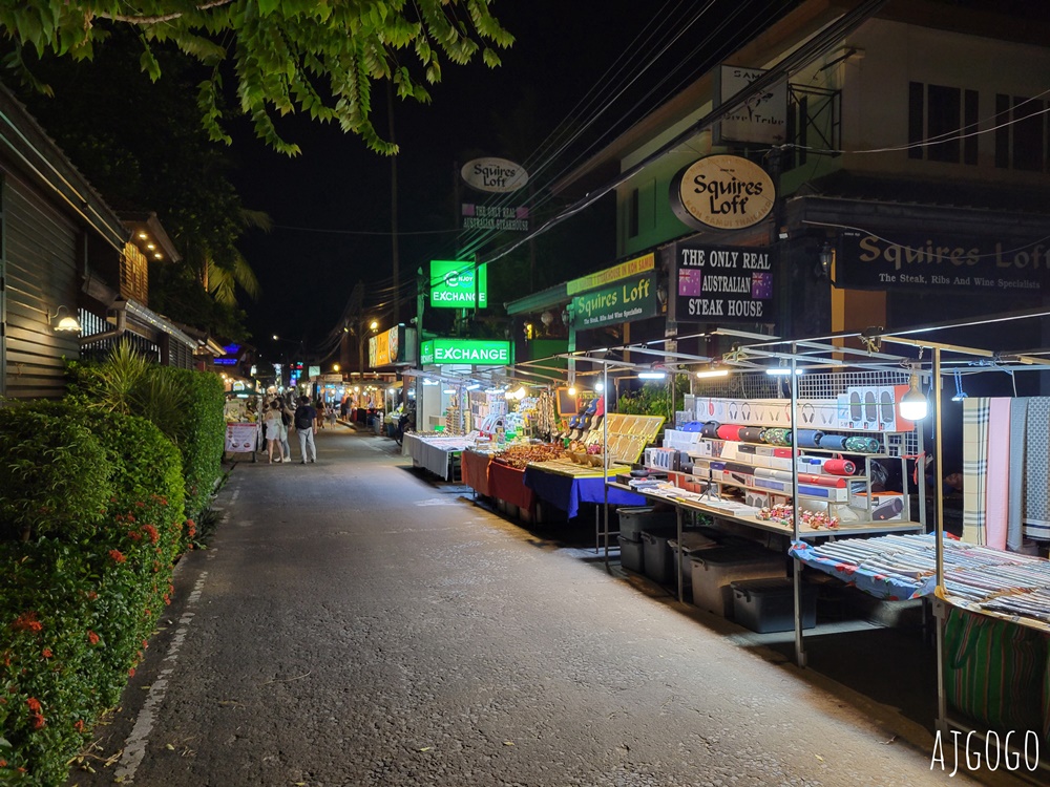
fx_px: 789
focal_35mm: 26
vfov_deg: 53.1
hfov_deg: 67.3
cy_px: 394
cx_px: 525
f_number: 1.8
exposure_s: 1/50
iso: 250
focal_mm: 5.4
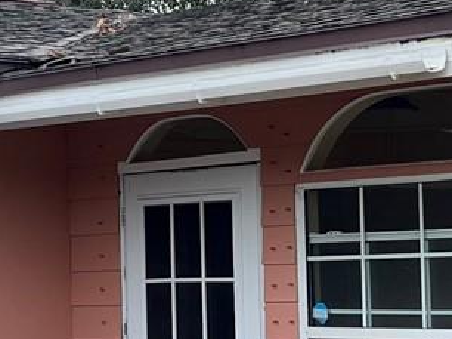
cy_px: 181
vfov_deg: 10.9
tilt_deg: +2.1
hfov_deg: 14.5
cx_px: 208
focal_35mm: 136
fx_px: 1774
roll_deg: +2.5
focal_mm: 5.7
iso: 50
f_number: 1.5
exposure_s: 1/1009
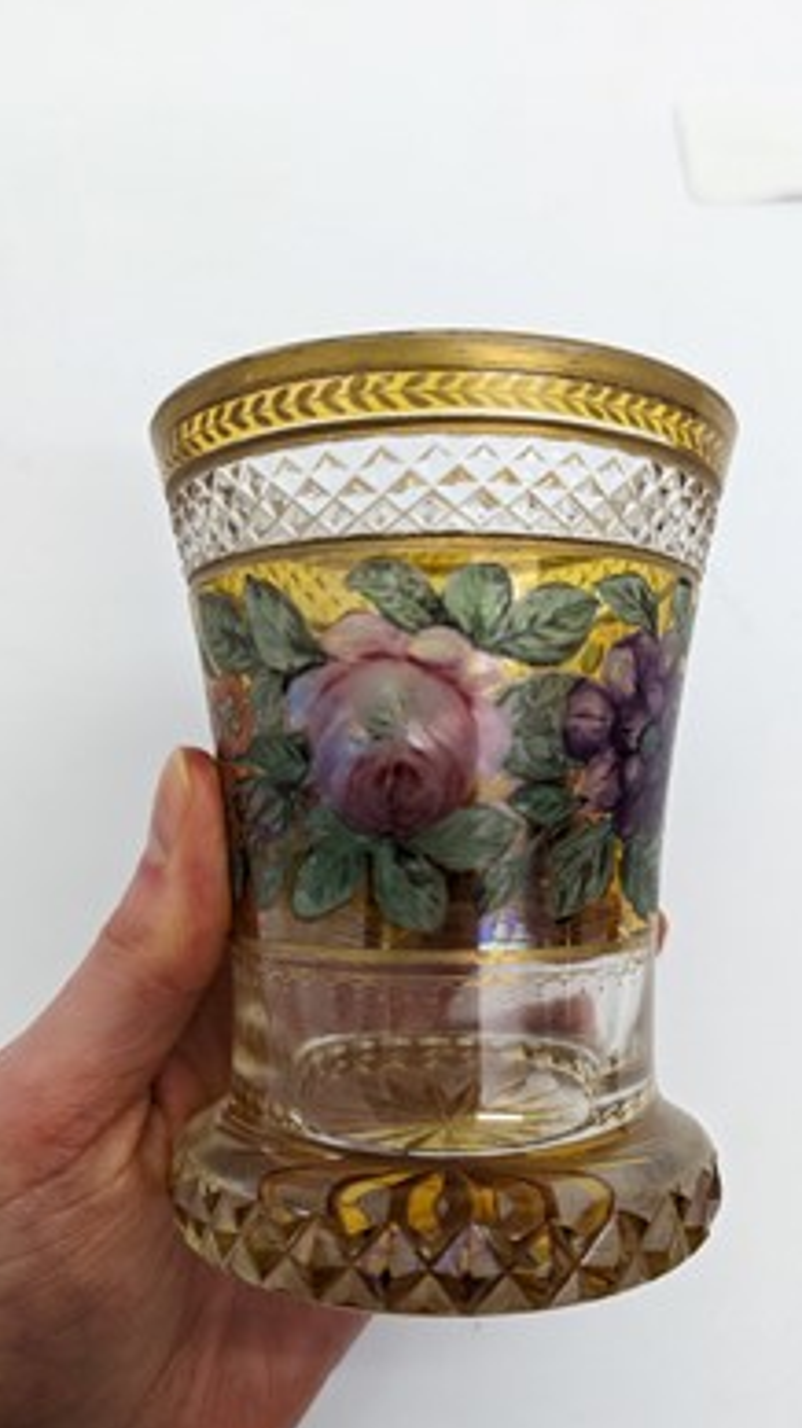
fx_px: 1022
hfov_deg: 42.8
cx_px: 432
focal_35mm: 27
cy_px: 721
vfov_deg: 69.9
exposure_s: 1/124
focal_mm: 6.81
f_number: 1.85
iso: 135
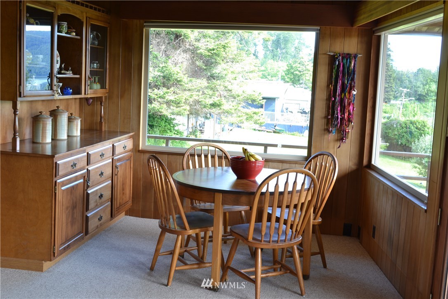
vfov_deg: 30.8
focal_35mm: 44
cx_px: 224
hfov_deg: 45.0
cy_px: 150
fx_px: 541
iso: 100
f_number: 9
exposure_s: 1/5
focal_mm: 29
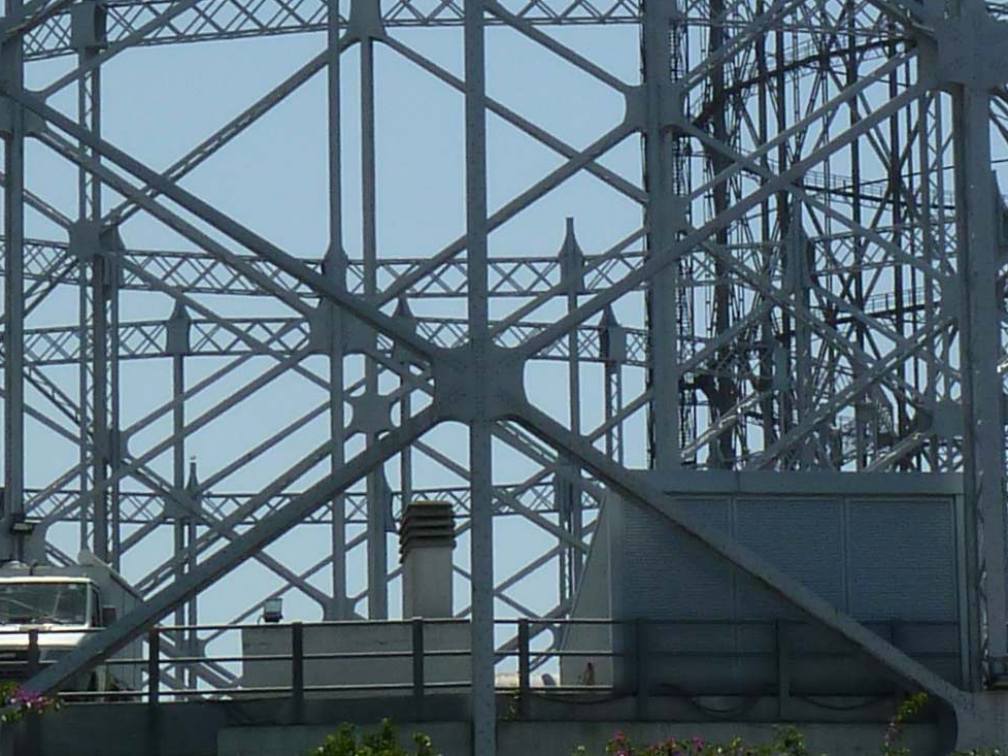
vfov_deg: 6.5
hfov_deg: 8.8
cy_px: -288
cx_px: 631
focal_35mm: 225
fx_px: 6550
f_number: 5.6
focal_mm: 9.1
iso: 80
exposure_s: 1/640
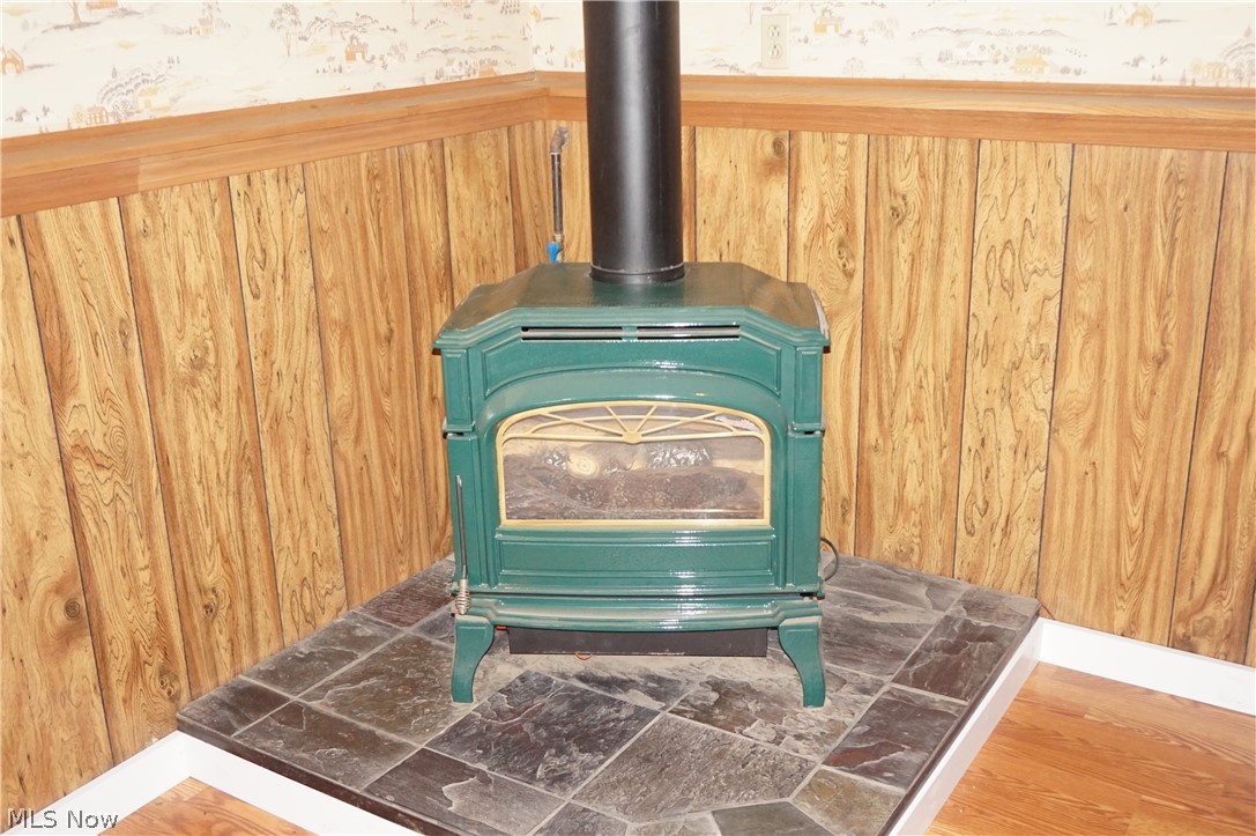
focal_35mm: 36
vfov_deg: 36.8
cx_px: 628
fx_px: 1255
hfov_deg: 53.2
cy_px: 418
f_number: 4.5
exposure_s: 1/60
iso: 2000
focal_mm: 24
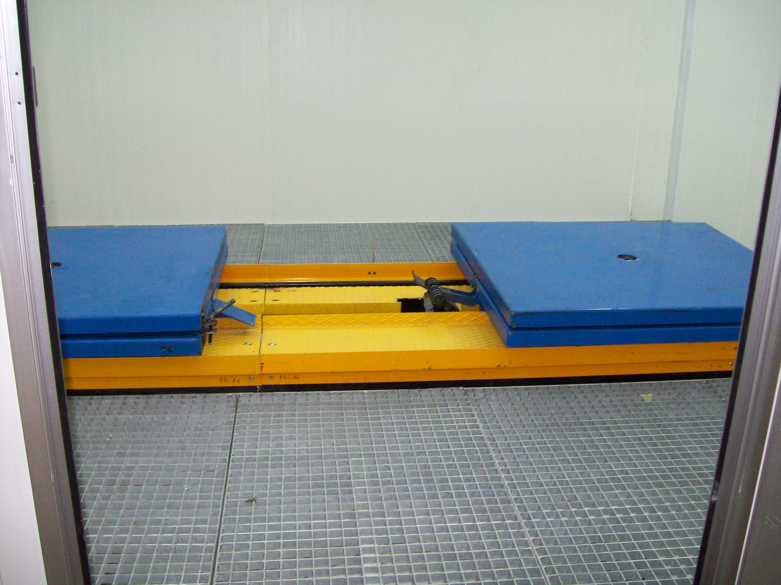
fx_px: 812
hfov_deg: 51.4
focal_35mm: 36
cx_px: 390
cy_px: 292
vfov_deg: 39.7
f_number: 2.7
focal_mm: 6
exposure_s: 1/64
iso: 200
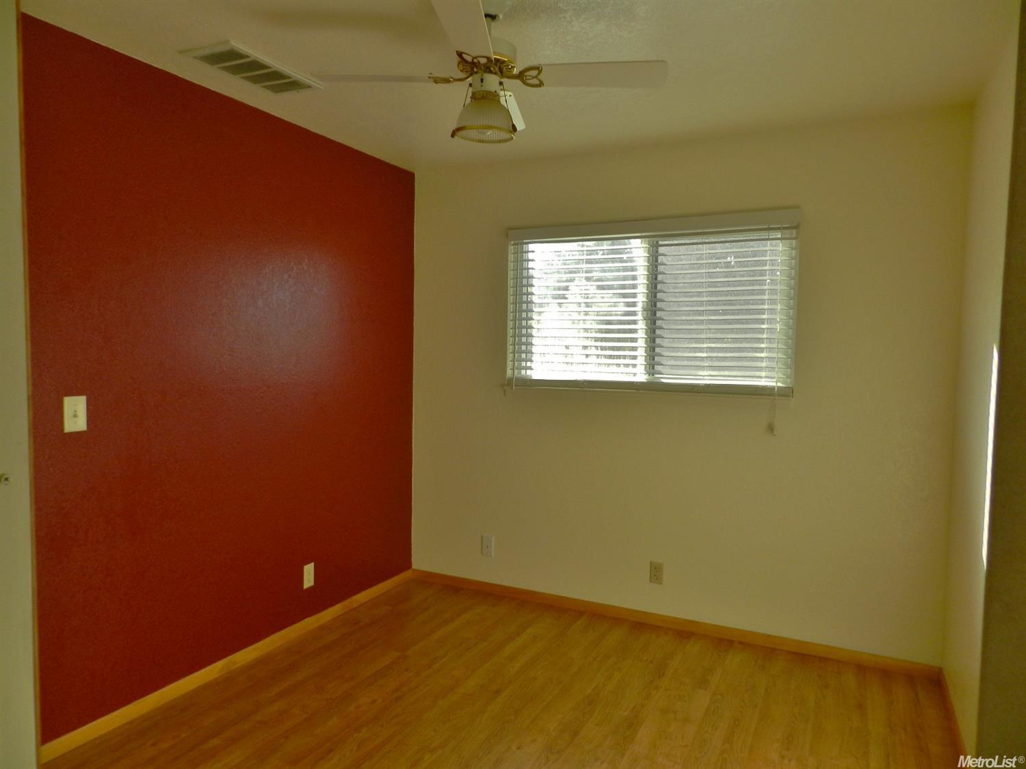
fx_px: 681
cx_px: 513
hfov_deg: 73.9
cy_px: 384
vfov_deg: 58.9
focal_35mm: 23
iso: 160
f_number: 3.4
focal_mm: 4
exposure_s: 1/200
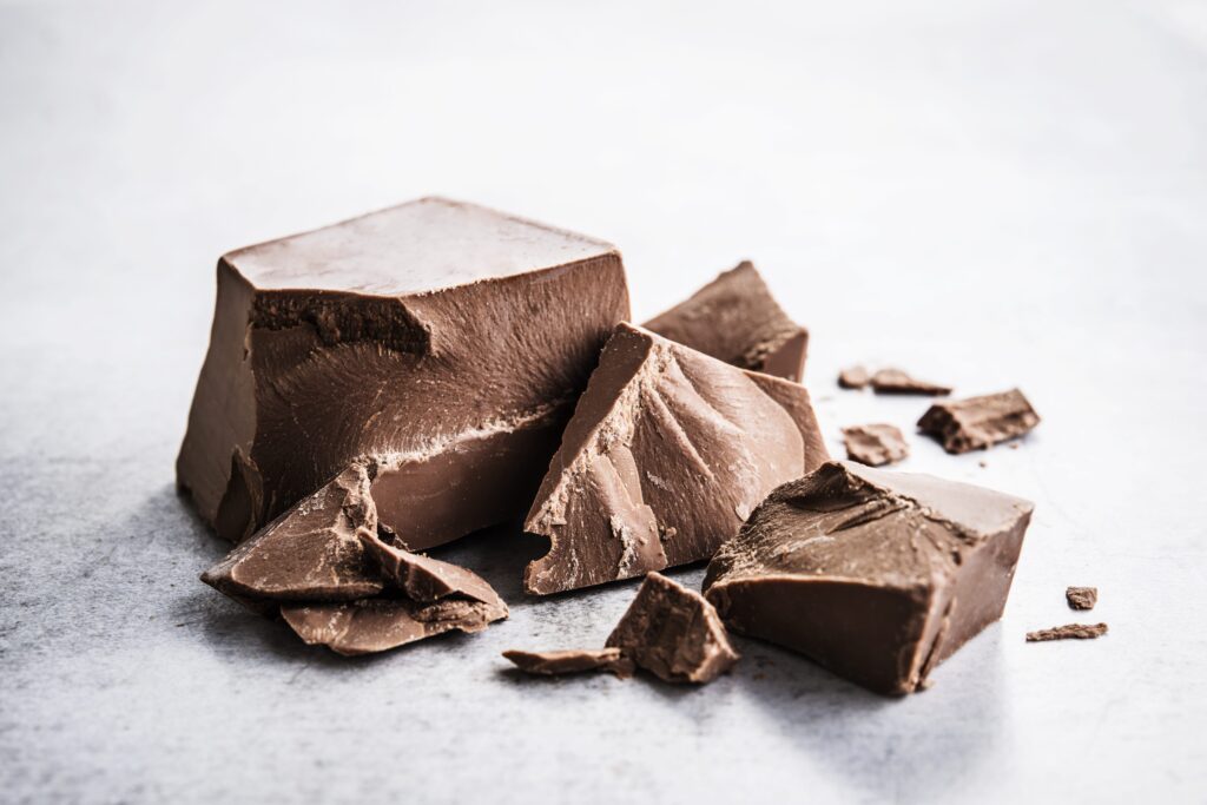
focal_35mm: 60
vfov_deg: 22.6
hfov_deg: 33.4
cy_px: 402
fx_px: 2012
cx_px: 604
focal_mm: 60
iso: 80
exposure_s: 1/125
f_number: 9
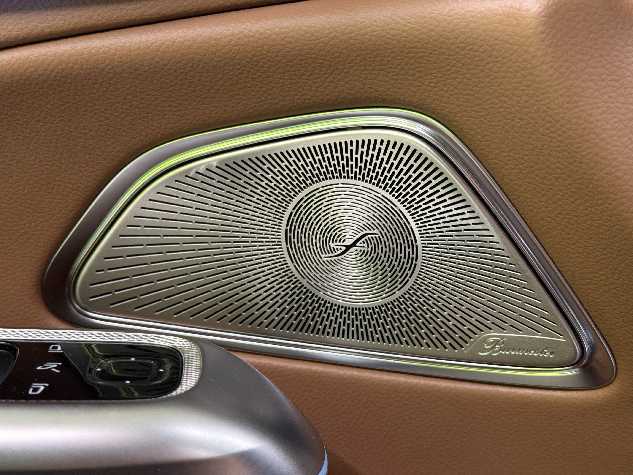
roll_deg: -0.3
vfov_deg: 30.3
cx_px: 316
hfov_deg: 39.7
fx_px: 878
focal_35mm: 48
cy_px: 238
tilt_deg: -4.3
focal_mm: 6.76
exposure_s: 1/33
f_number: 1.78
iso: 200
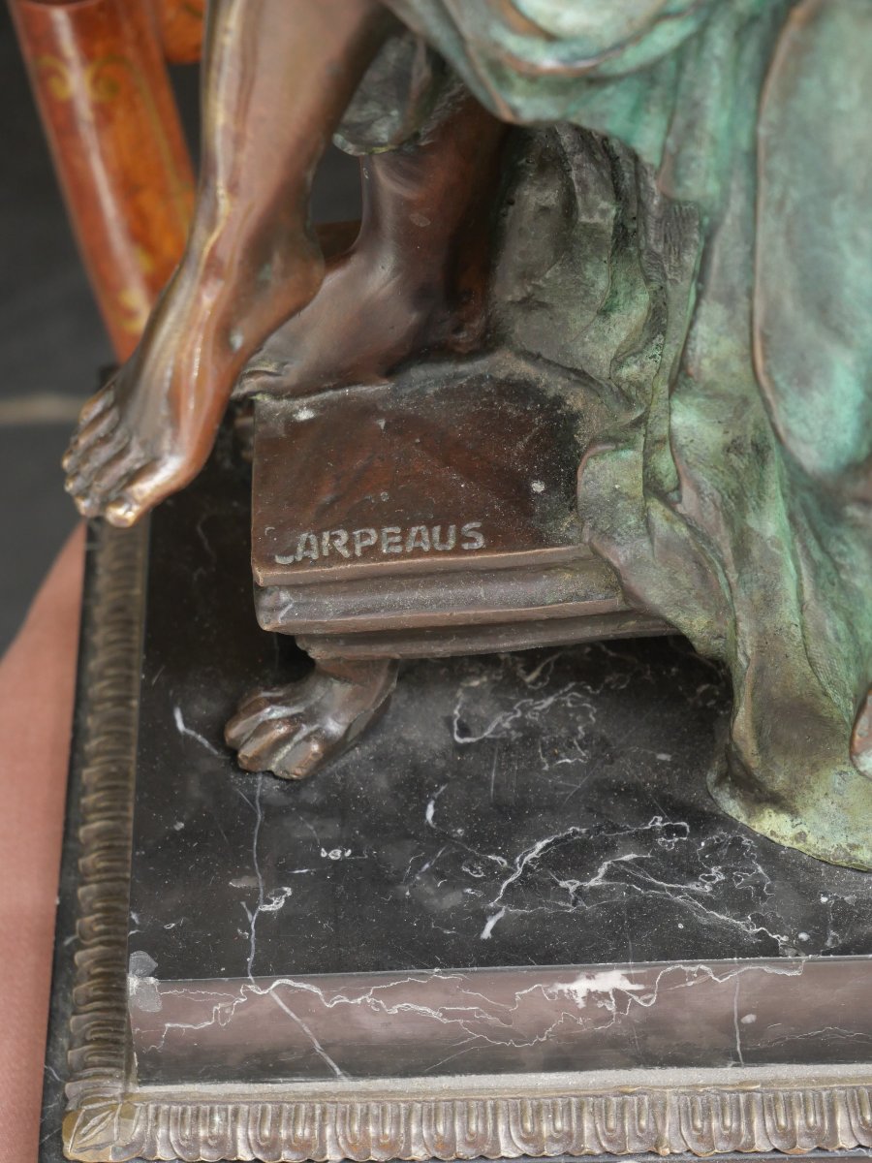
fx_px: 2956
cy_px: 582
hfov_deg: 16.8
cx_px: 436
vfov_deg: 22.3
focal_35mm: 88
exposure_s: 1/100
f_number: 5.6
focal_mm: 44
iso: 1000
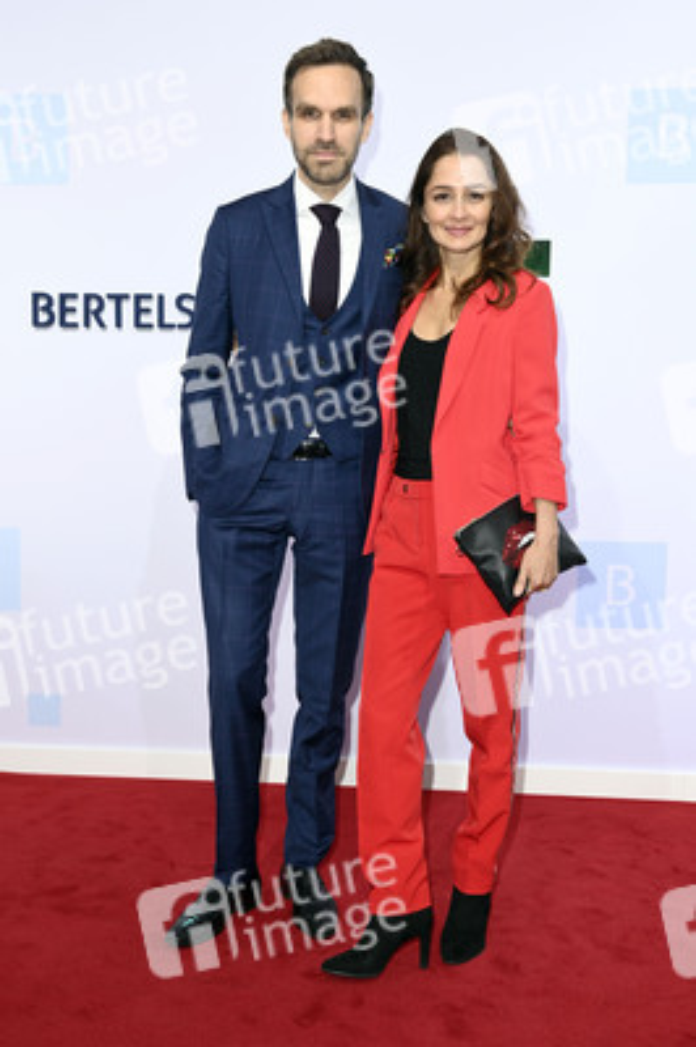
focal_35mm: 38
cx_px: 348
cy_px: 524
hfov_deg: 35.0
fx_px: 1104
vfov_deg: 50.7
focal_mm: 38
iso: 400
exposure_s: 1/250
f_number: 6.3
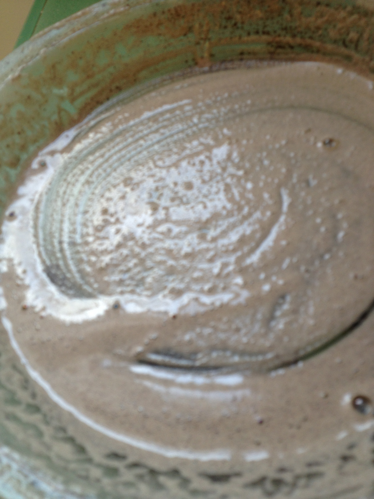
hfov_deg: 40.7
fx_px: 504
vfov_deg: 52.6
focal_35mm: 35
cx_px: 187
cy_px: 250
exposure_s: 1/40
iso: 50
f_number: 2.4
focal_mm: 4.28
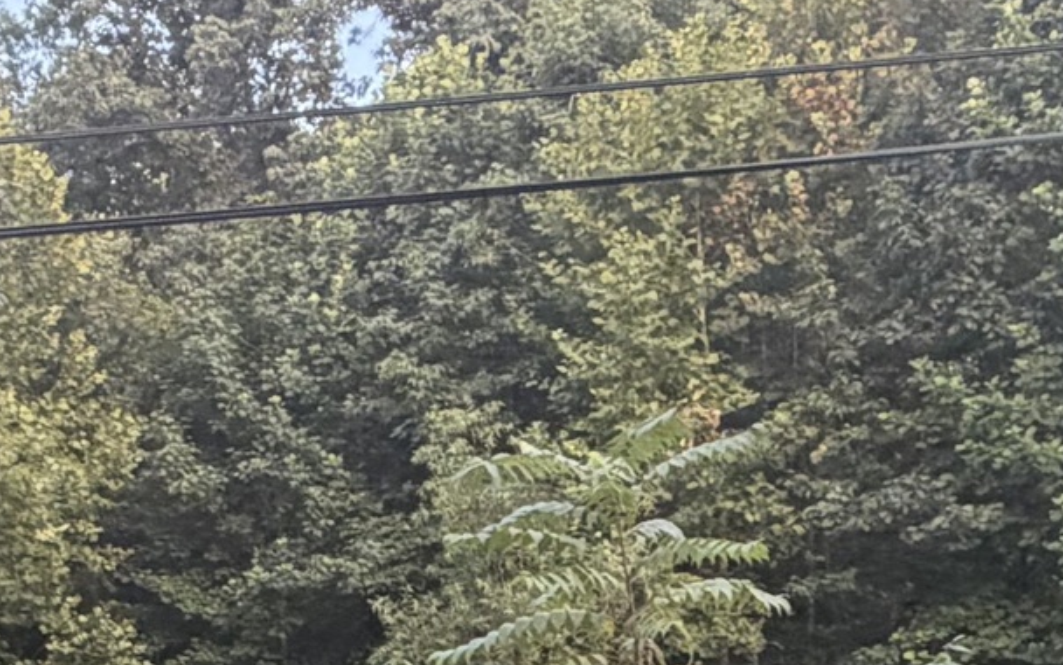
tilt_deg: +0.4
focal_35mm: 75
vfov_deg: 16.3
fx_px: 2173
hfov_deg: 27.0
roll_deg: -0.6
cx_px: 212
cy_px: 900
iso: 250
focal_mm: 2.22
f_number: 2.2
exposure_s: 1/121
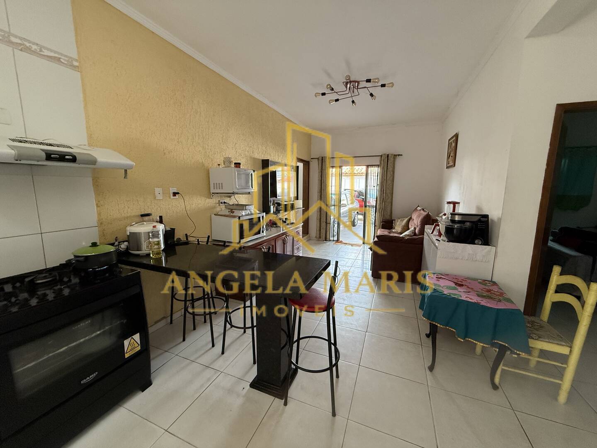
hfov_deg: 102.1
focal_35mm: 14
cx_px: 298
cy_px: 224
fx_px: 241
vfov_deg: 85.7
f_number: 2.2
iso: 400
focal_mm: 2.22
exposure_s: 1/120
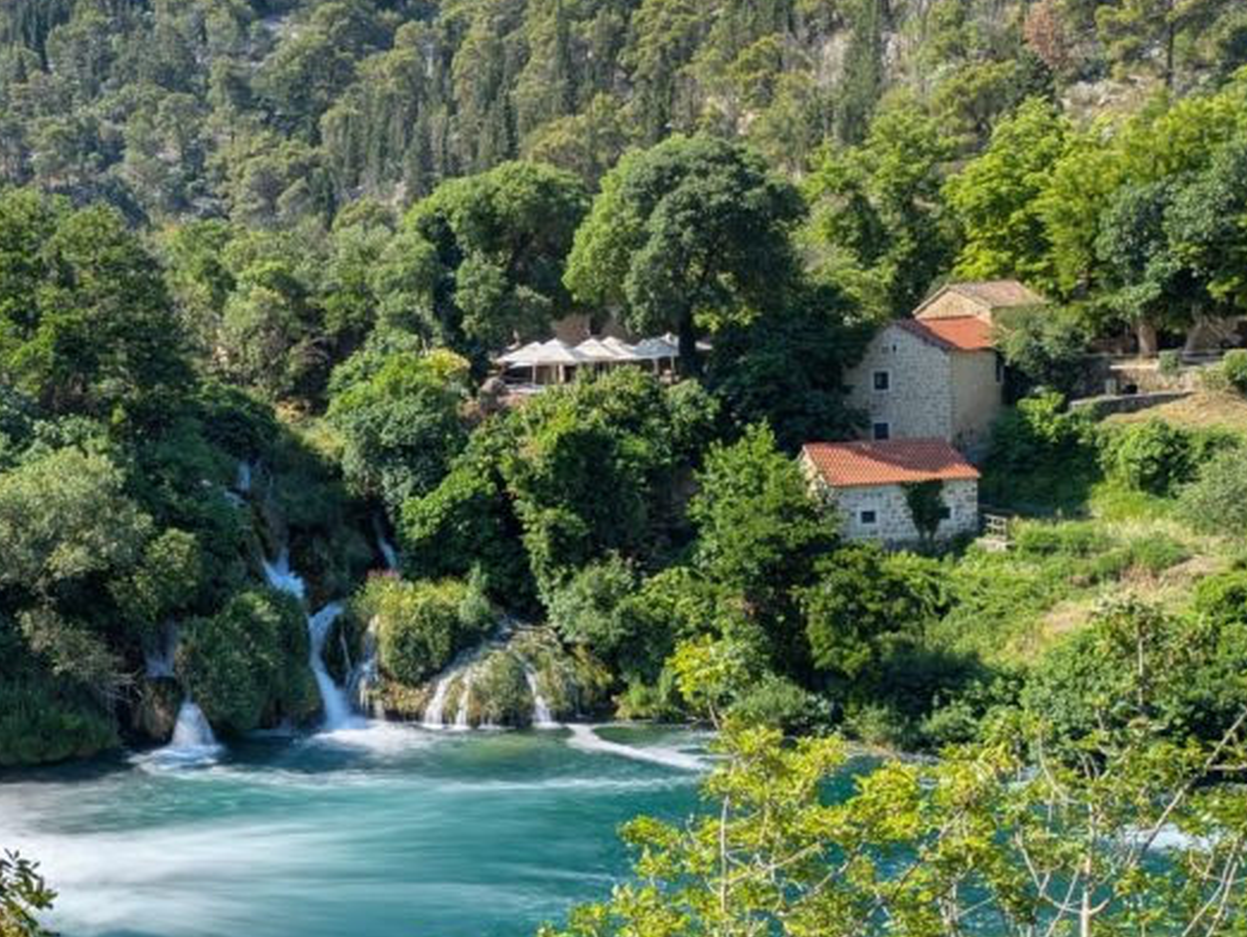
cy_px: 501
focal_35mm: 49
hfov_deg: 36.2
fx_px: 1766
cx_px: 98
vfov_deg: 29.7
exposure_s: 1/1972
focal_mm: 5.43
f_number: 1.89
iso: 50
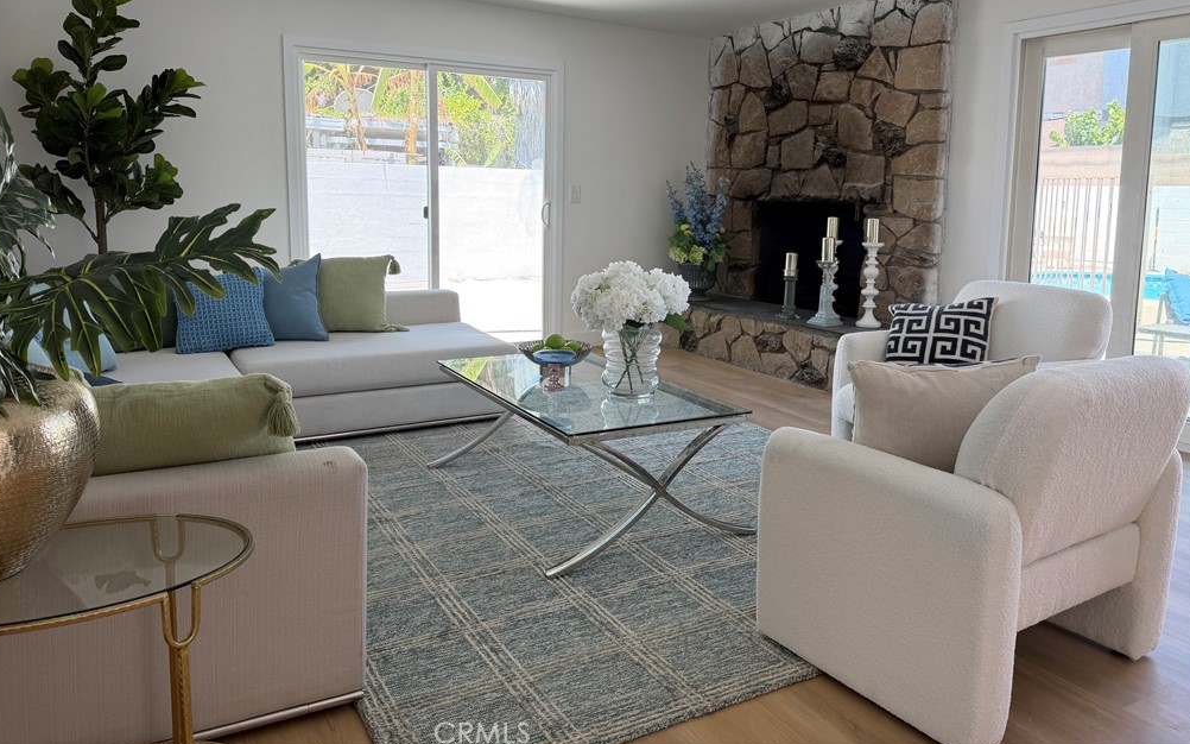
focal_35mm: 26
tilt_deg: -6.4
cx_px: 590
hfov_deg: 70.4
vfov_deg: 47.3
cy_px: 294
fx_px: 843
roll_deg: -0.6
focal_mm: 6.76
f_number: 1.78
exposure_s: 1/176
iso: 80
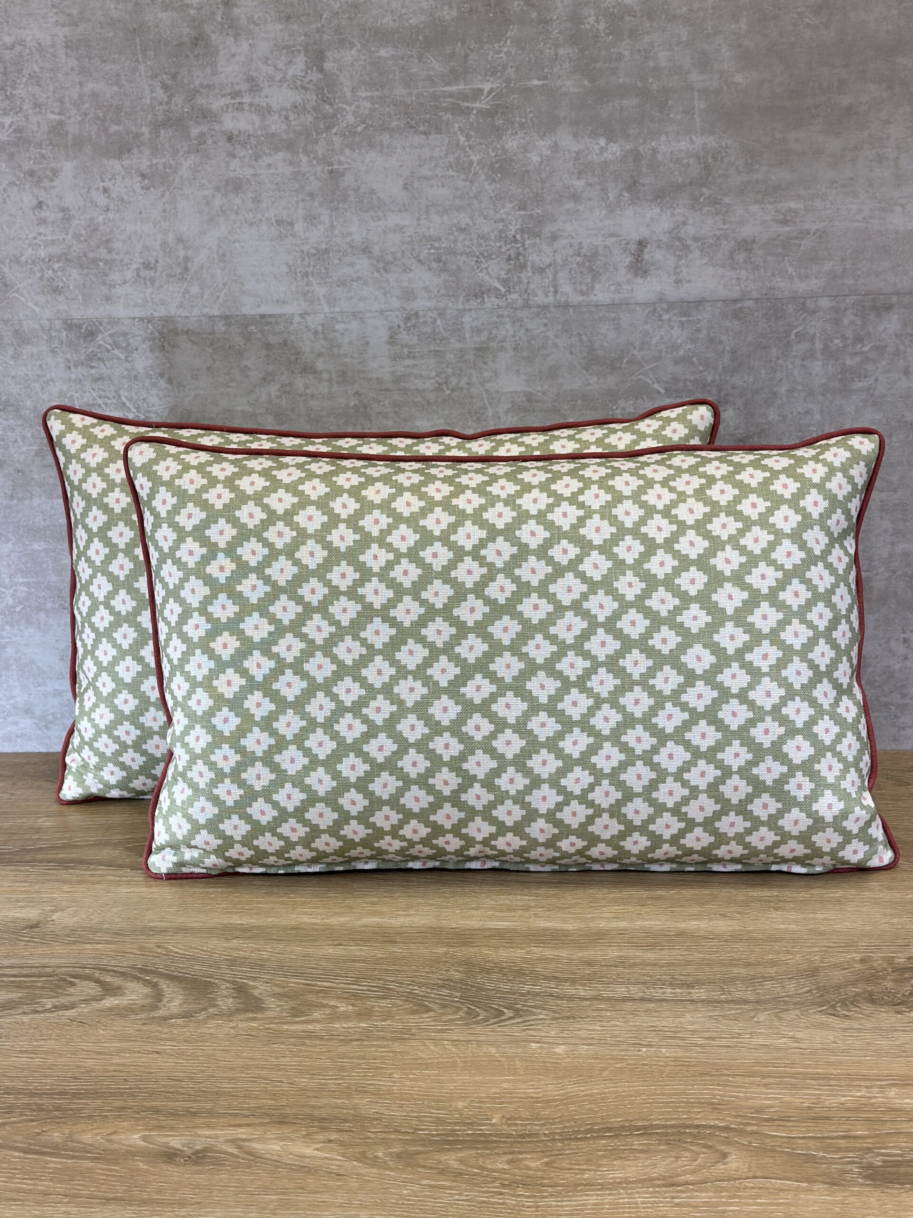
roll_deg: +2.2
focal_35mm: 48
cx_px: 456
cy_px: 609
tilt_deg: -14.8
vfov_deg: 39.7
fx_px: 1688
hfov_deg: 30.3
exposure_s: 1/276
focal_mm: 6.86
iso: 80
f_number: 1.78
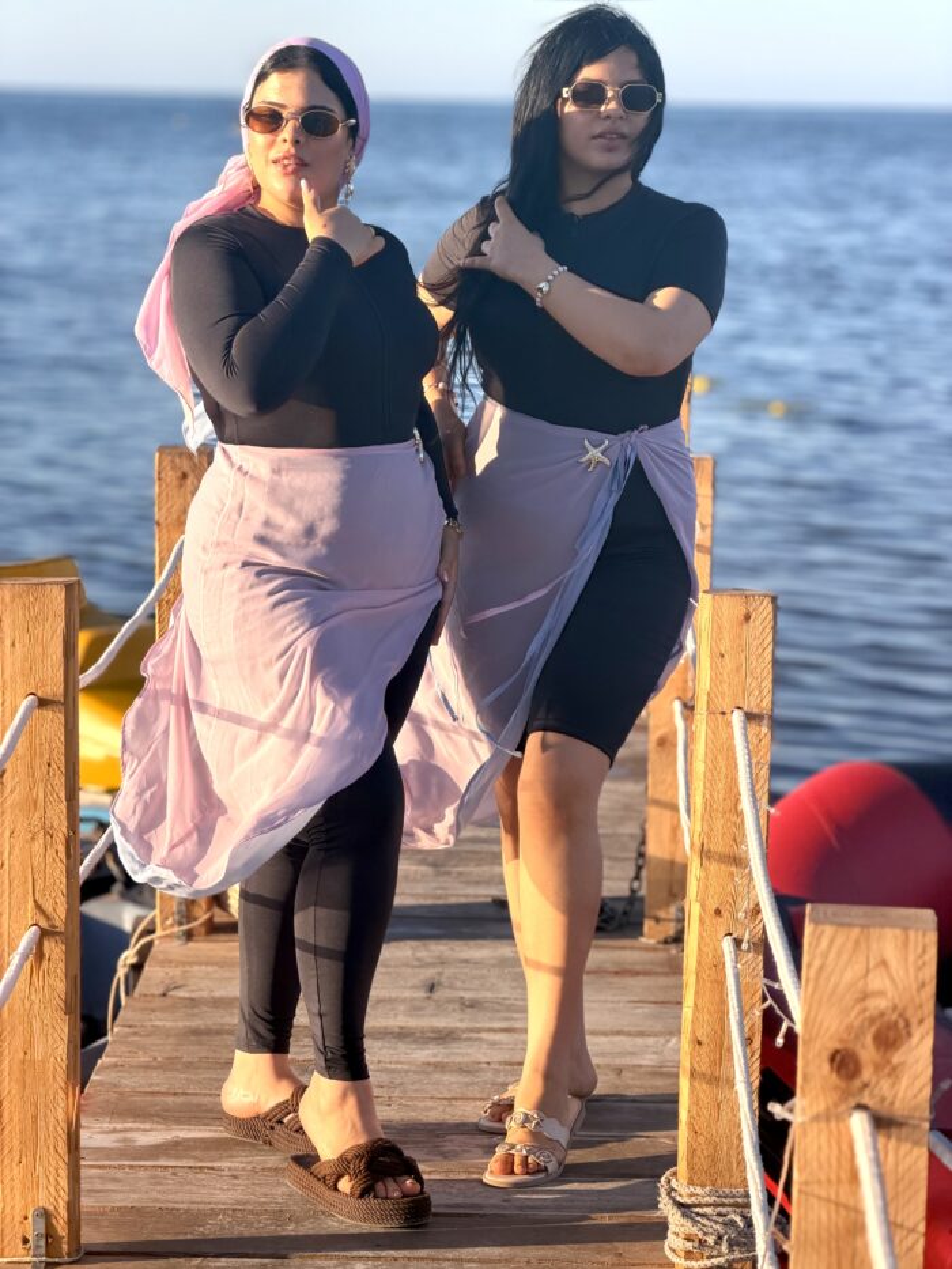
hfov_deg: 14.8
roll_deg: -1.2
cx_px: 476
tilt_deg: -8.4
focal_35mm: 100
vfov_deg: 19.6
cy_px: 634
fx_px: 3666
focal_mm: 16.89
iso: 50
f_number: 2.8
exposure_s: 1/585
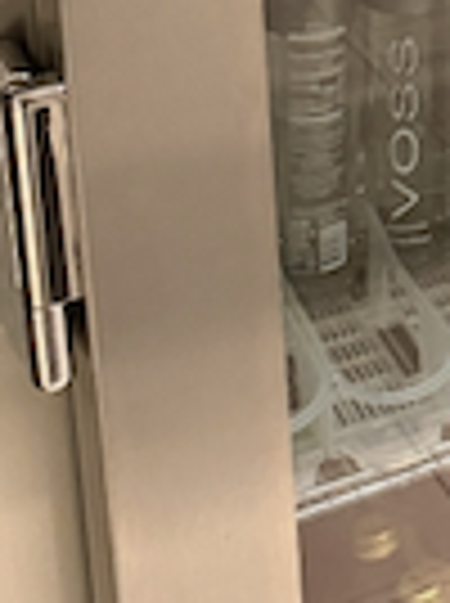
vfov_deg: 15.5
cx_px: 999
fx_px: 2000
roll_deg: -2.0
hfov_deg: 11.2
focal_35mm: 115
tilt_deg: -18.2
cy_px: -351
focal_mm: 6.76
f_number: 1.78
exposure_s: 1/60
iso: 640
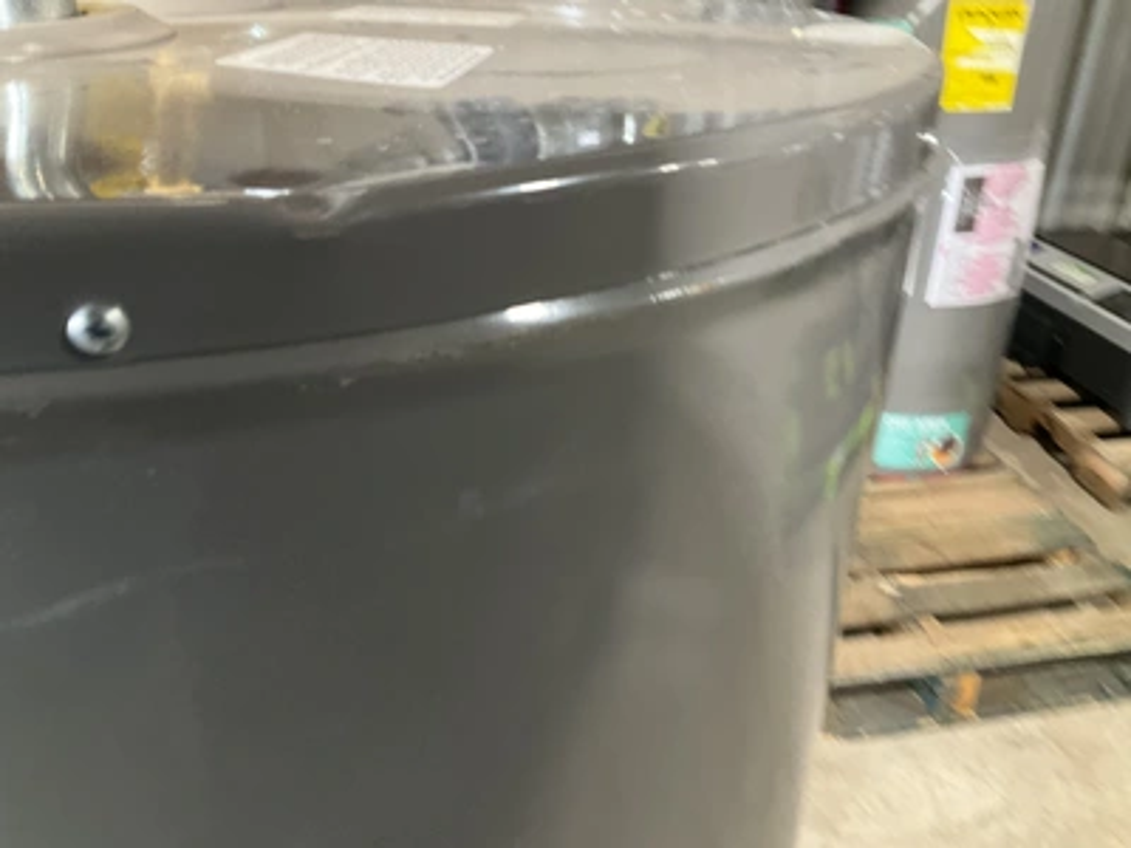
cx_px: 566
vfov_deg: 48.2
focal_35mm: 29
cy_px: 424
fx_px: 948
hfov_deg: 61.7
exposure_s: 1/40
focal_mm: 3
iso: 200
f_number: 1.8
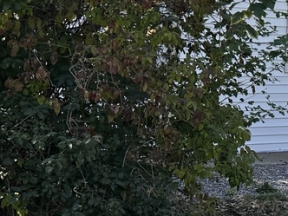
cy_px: 22
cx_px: 577
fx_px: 865
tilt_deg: +8.7
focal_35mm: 104
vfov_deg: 14.1
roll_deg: -1.8
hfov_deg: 15.2
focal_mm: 6.86
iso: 80
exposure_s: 1/1212
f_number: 1.78
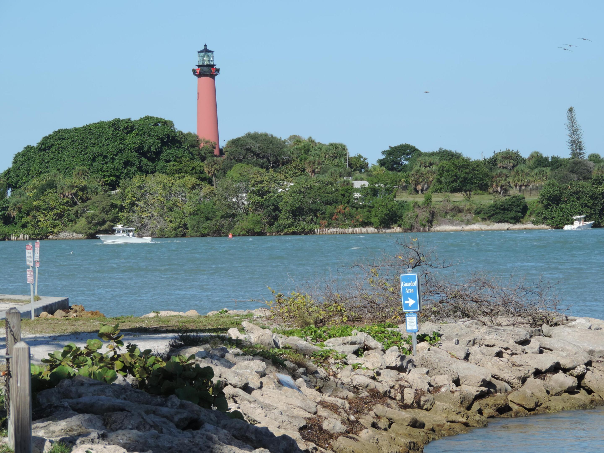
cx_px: 302
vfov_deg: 8.0
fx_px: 3228
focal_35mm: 185
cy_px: 226
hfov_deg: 10.7
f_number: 4.6
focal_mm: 33
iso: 80
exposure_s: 1/500
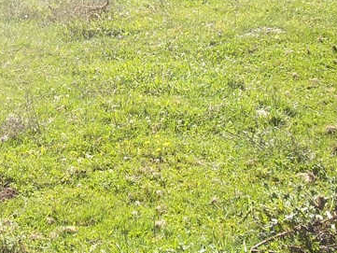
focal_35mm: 102
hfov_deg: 18.8
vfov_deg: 14.0
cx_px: 4
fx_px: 993
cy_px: -62
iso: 80
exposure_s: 1/320
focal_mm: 6.5
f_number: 3.1
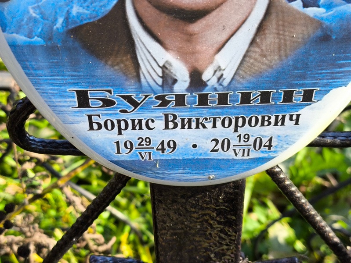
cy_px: 132
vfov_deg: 29.1
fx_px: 507
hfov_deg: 38.2
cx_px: 176
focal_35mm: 50
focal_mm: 4.71
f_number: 1.7
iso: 50
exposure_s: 1/290
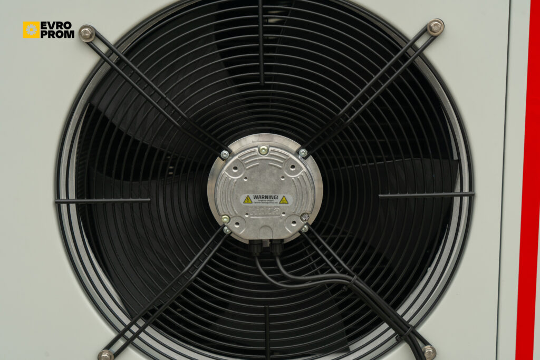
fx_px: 795
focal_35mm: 53
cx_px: 270
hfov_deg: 37.5
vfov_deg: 25.5
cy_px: 180
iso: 250
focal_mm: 53
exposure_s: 1/125
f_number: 8
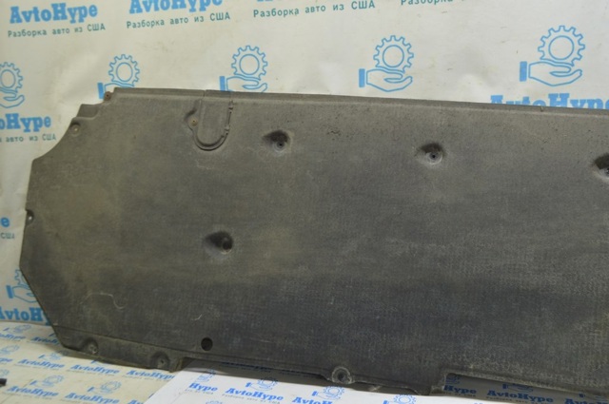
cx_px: 304
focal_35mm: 36
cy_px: 202
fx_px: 608
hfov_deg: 53.2
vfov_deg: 36.8
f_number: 5.6
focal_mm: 24
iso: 400
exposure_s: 1/20
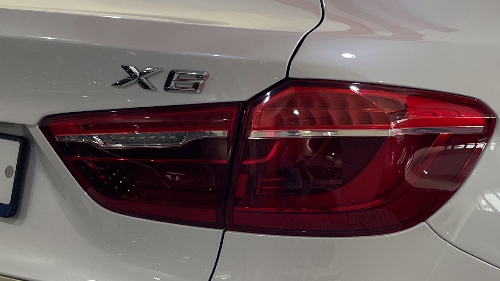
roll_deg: -1.2
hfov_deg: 26.2
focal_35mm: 81
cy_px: 229
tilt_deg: -11.5
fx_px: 1074
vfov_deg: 14.8
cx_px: 292
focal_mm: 4.2
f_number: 1.6
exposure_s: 1/121
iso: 50
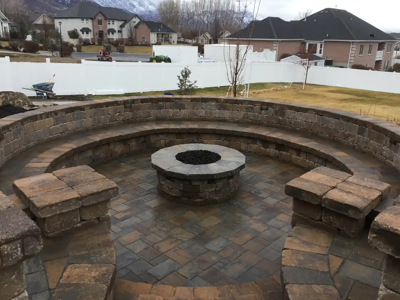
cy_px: 150
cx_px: 200
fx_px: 358
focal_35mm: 31
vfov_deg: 45.4
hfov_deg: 58.4
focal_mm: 3.3
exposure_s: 1/155
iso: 25
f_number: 2.4
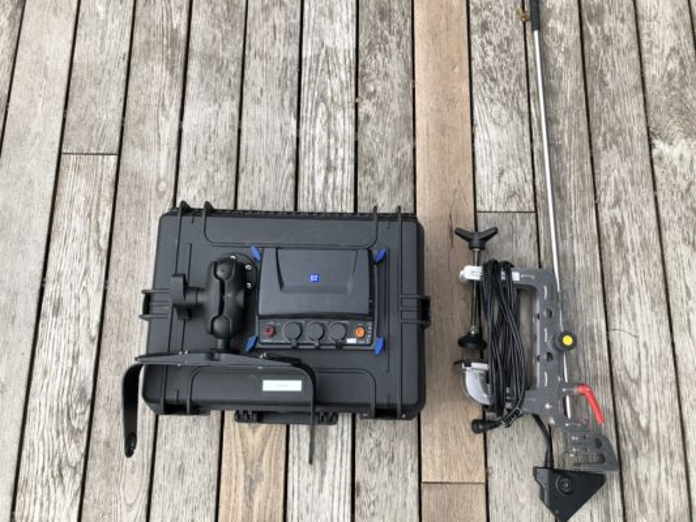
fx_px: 563
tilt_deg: -77.5
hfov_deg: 63.4
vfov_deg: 49.8
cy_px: 261
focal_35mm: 28
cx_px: 348
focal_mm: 3.99
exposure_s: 1/676
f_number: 1.8
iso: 20
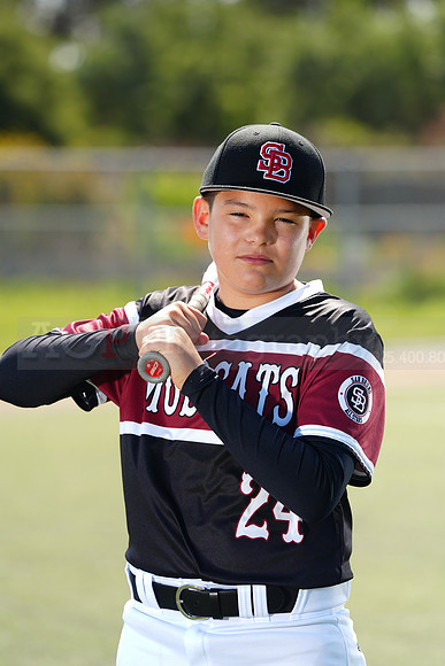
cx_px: 222
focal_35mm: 200
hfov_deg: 6.9
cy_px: 333
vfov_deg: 10.3
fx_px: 3706
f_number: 4.5
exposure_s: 1/250
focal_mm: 200
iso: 64
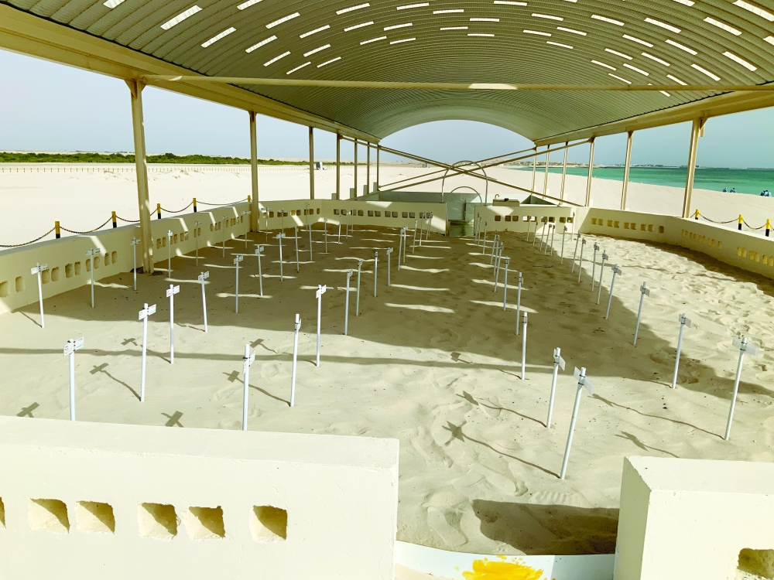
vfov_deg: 48.2
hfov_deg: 61.7
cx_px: 387
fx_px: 648
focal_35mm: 29
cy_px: 290
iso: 20
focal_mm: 3
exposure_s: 1/4785
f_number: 1.8
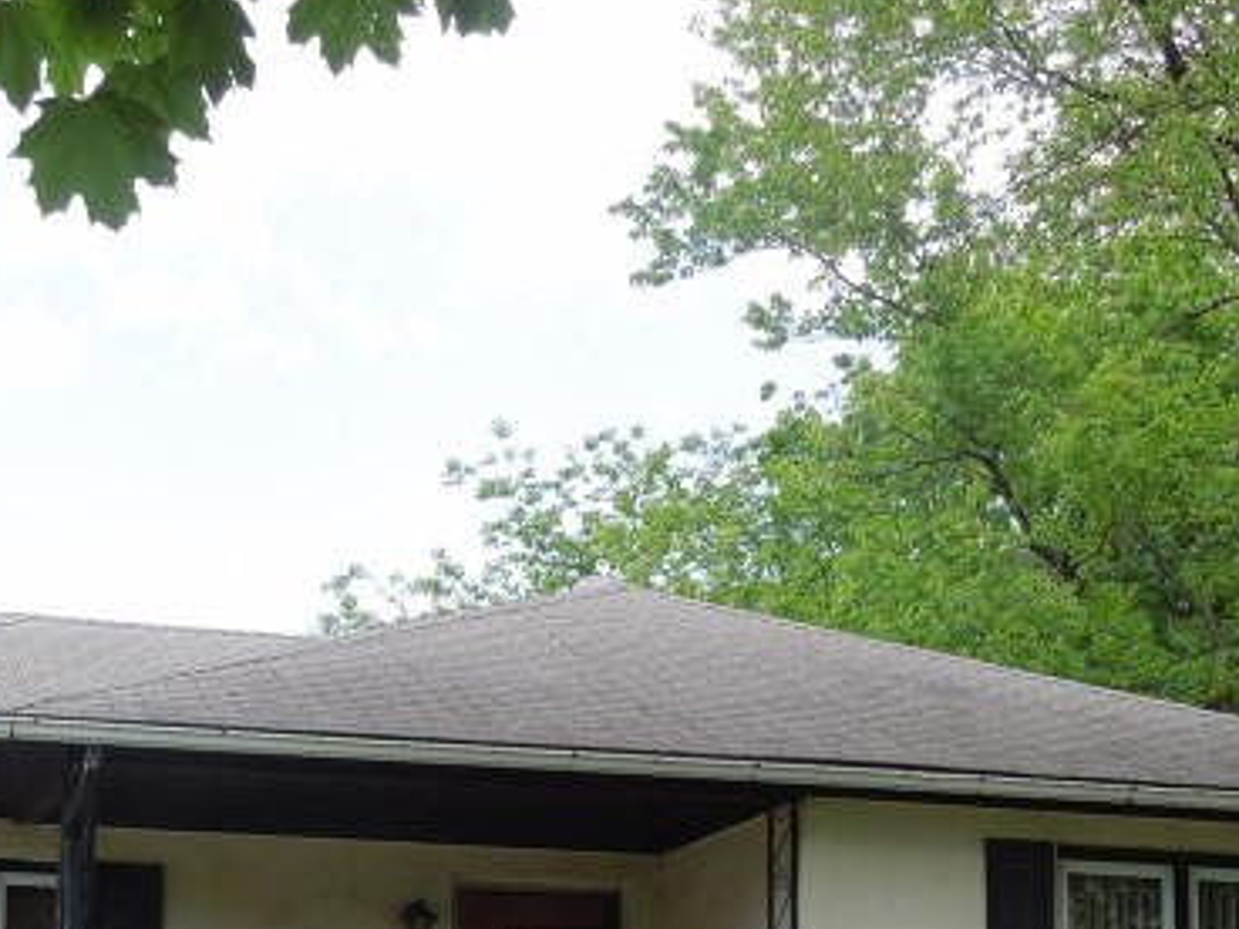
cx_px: 545
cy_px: 912
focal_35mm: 76
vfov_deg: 18.9
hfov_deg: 25.6
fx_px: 2720
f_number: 3.7
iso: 100
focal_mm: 6.3
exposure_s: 1/250
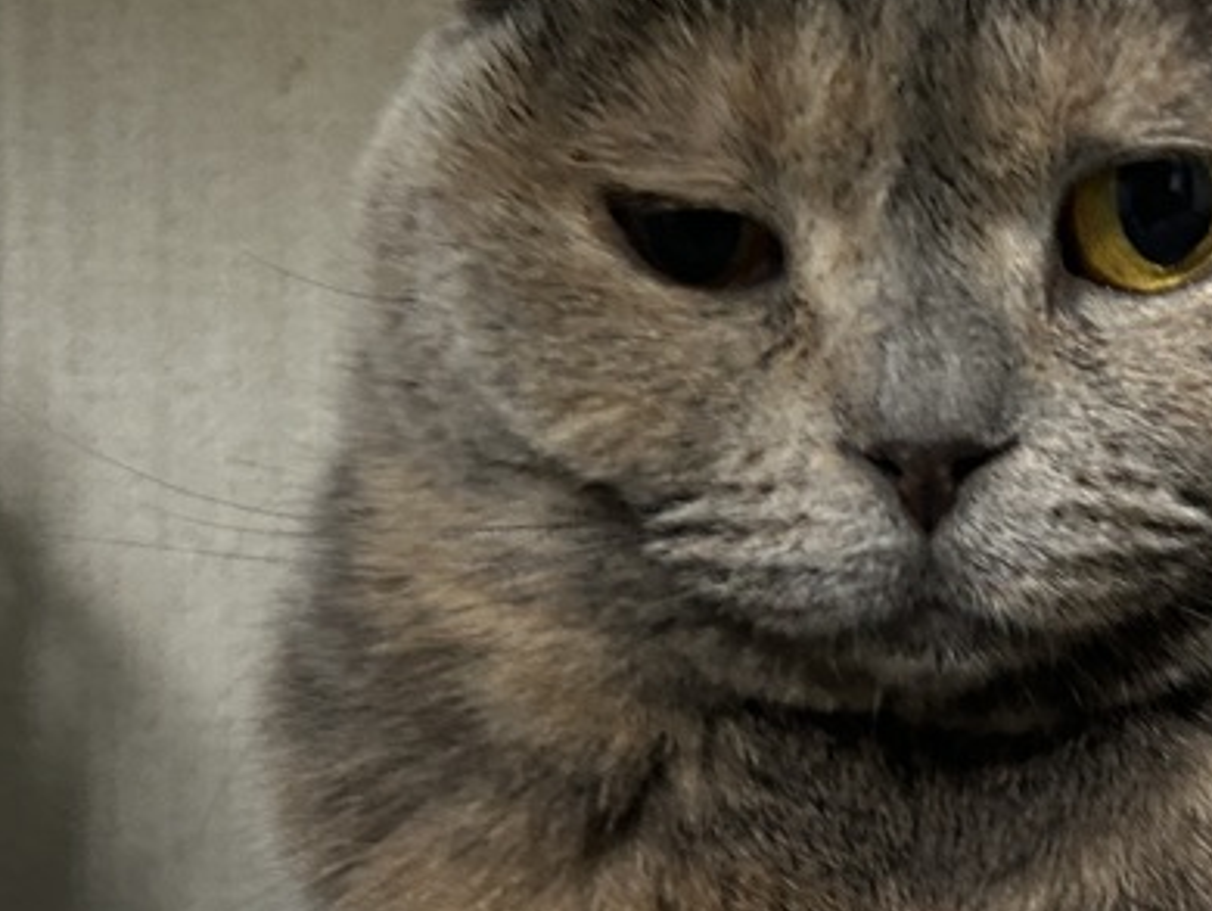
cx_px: 886
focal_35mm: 80
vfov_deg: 18.4
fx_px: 2803
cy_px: 389
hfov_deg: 24.2
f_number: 1.5
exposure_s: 1/60
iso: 250
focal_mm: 5.7
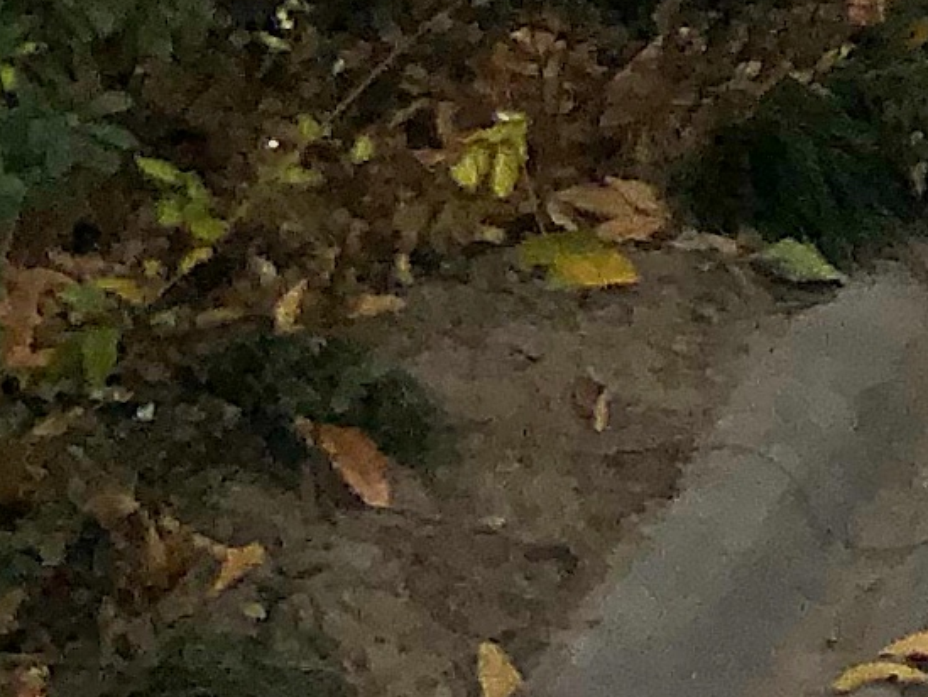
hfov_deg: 8.2
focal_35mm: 201
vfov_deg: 6.6
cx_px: 2909
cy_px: -1585
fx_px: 5390
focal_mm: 4
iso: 20
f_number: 1.8
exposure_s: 1/873
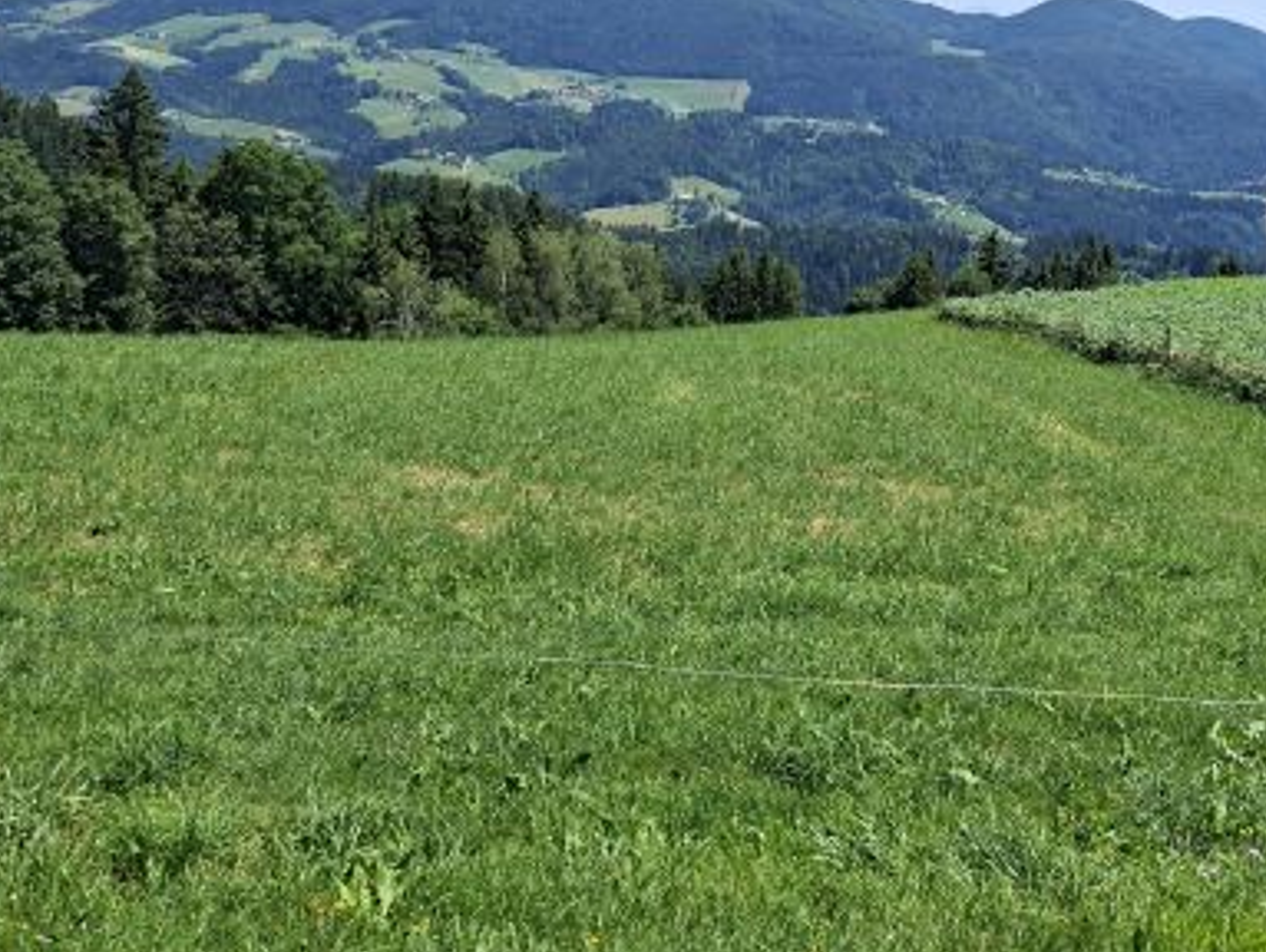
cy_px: 107
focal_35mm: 42
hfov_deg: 44.1
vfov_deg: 32.8
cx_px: 846
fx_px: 1537
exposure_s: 1/1362
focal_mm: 5.54
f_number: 1.8
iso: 50
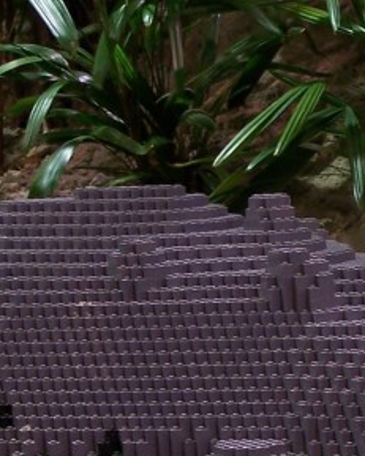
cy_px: 480
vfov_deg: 8.3
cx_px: 398
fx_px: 3134
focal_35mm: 232
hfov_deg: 6.6
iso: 80
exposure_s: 1/2
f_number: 3.2
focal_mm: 11.1
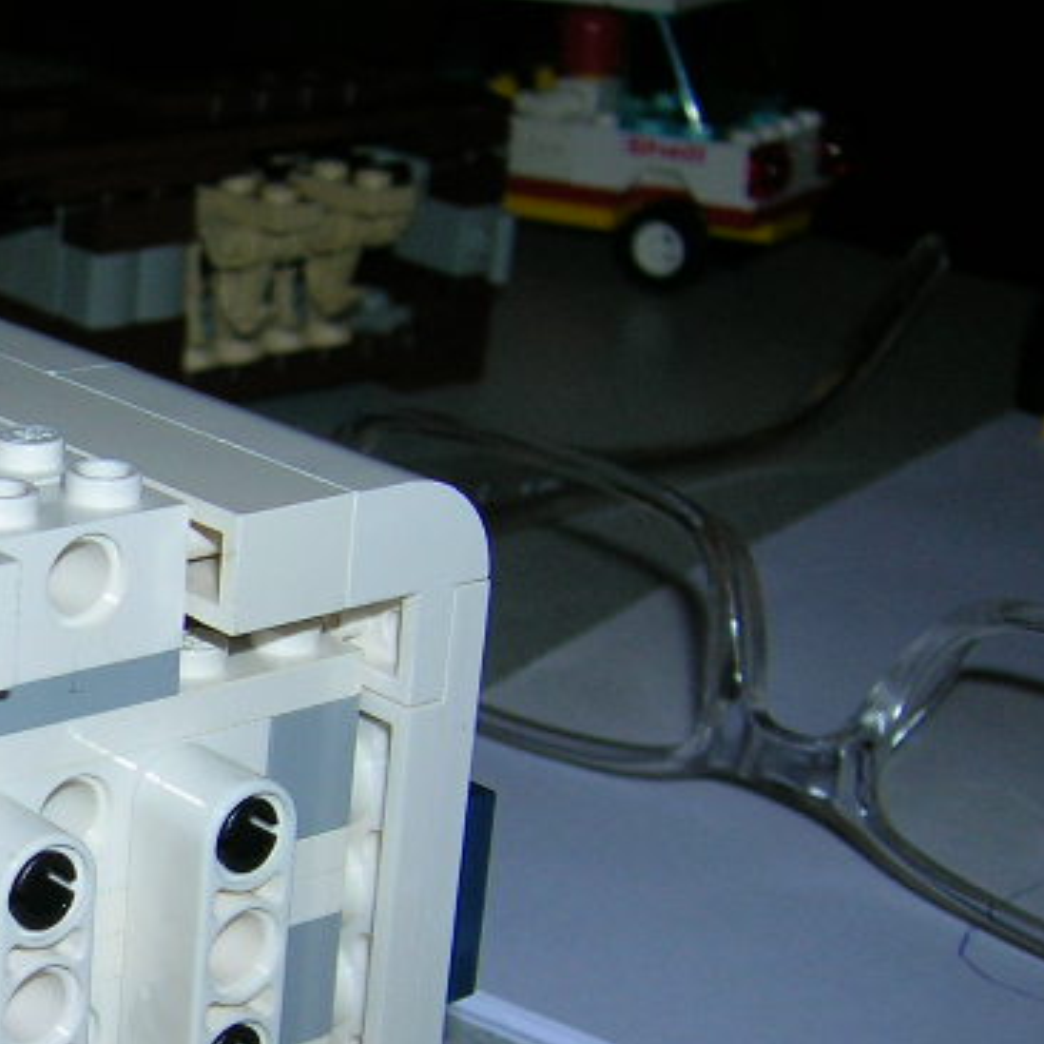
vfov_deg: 20.5
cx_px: -205
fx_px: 2866
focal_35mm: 84
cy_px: 773
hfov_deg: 19.5
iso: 50
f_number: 2.9
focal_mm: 5.7
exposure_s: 1/60.1
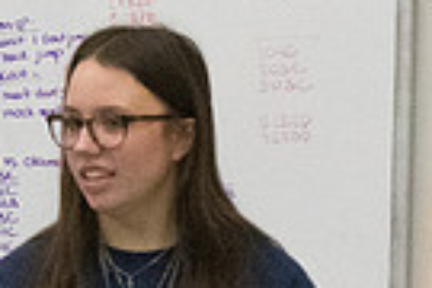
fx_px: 10439
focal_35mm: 870
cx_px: -262
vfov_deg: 1.6
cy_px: 198
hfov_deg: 2.4
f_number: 5
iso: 10000
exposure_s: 1/1250
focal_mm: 135
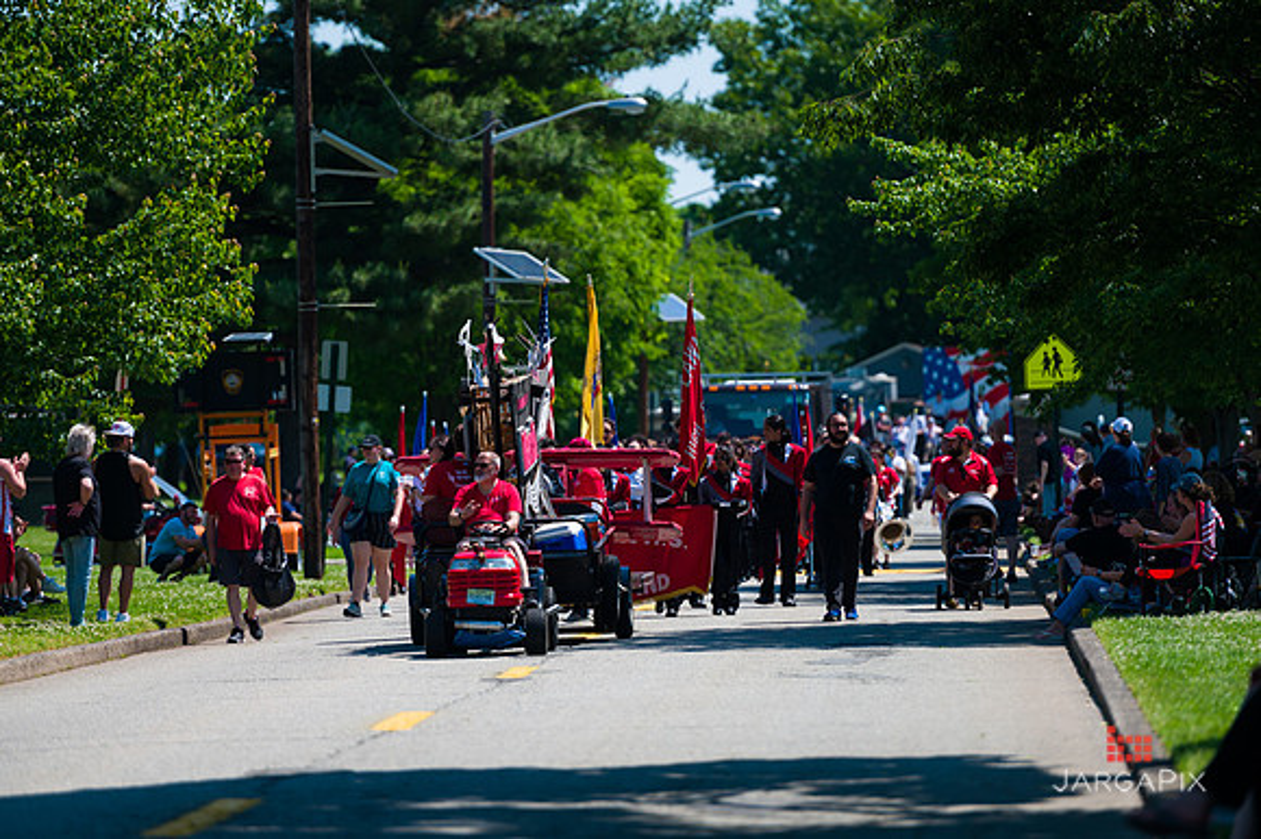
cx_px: 630
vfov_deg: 6.9
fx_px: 7001
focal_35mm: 200
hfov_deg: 10.3
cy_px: 420
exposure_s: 1/4000
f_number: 3.2
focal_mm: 200
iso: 200
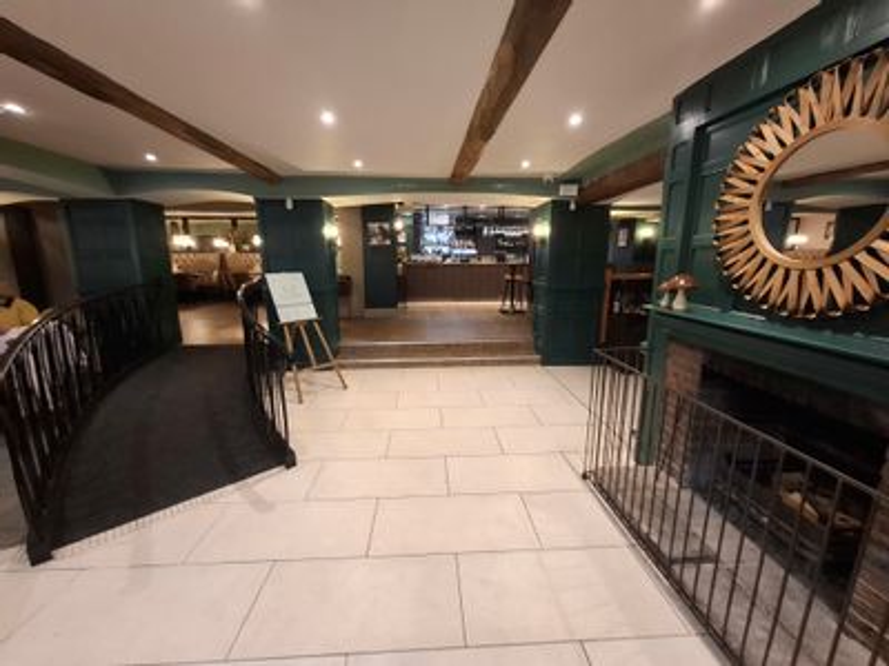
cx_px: 444
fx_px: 334
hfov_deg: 106.2
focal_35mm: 13
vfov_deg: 89.9
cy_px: 333
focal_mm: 1.74
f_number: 2.2
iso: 160
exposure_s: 1/25
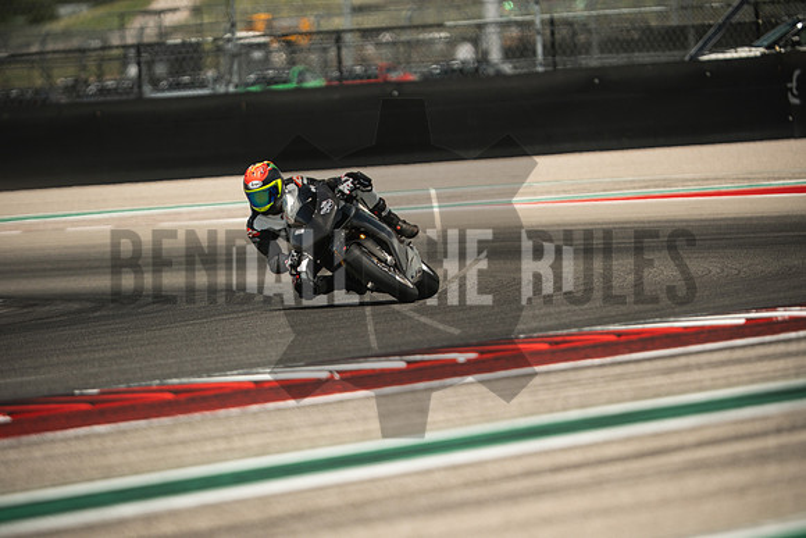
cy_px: 269
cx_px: 403
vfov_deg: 3.3
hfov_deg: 4.9
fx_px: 9405
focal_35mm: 420
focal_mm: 280
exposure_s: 1/2000
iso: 250
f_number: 2.8
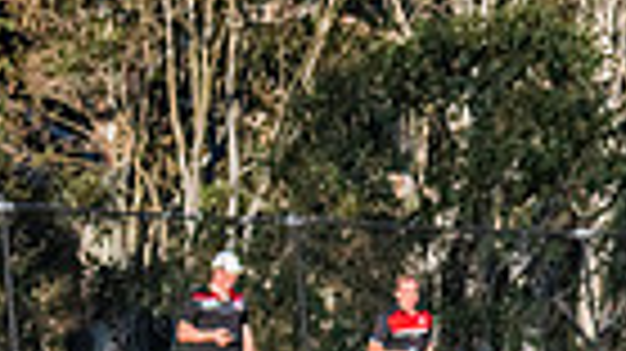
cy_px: 571
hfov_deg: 1.9
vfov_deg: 1.1
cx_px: 1066
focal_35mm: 1120
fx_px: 18580
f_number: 9
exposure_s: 1/1600
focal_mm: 195
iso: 800
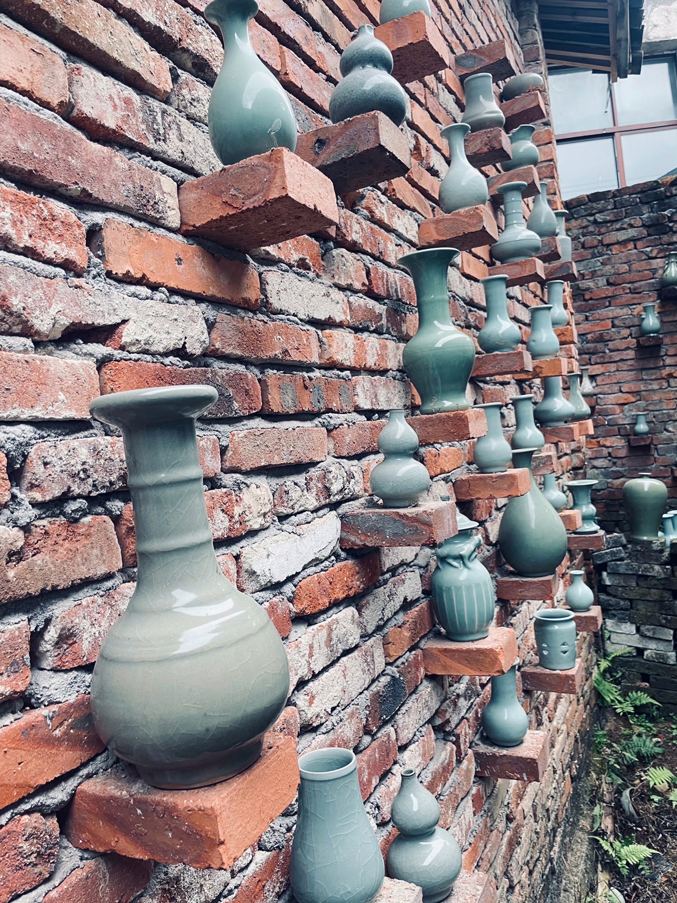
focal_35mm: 26
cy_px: 452
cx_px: 338
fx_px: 678
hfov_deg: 53.1
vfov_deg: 67.3
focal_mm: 4.2
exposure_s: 1/99
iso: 125
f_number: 1.6
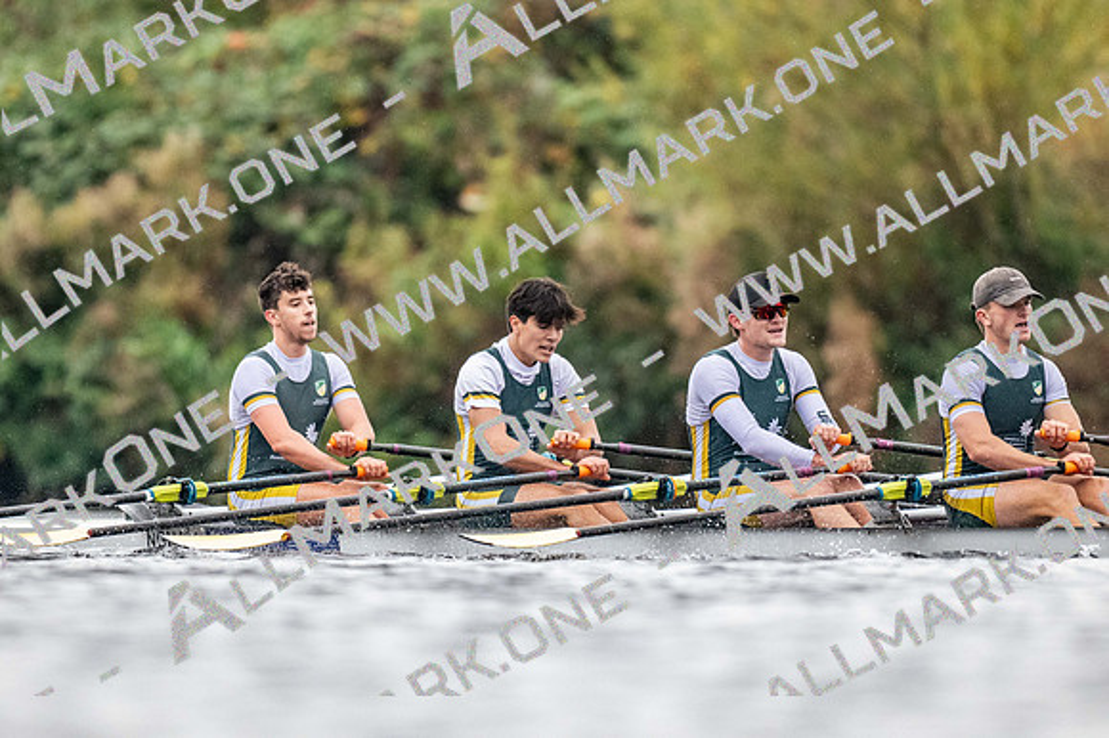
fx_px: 27708
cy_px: 369
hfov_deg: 2.3
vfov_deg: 1.5
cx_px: 554
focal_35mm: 900
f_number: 4
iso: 3200
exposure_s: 1/2500
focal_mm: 600
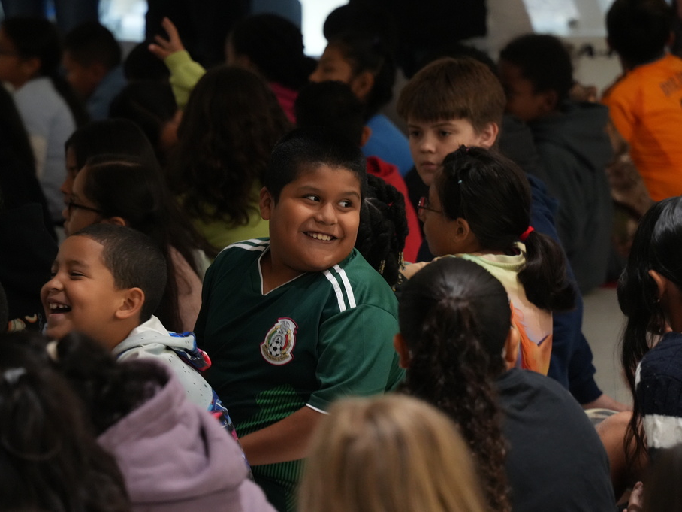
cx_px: 343
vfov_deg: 6.8
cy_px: 256
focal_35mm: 217
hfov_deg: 9.1
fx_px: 4275
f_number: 6.3
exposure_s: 1/60
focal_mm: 200
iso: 6400
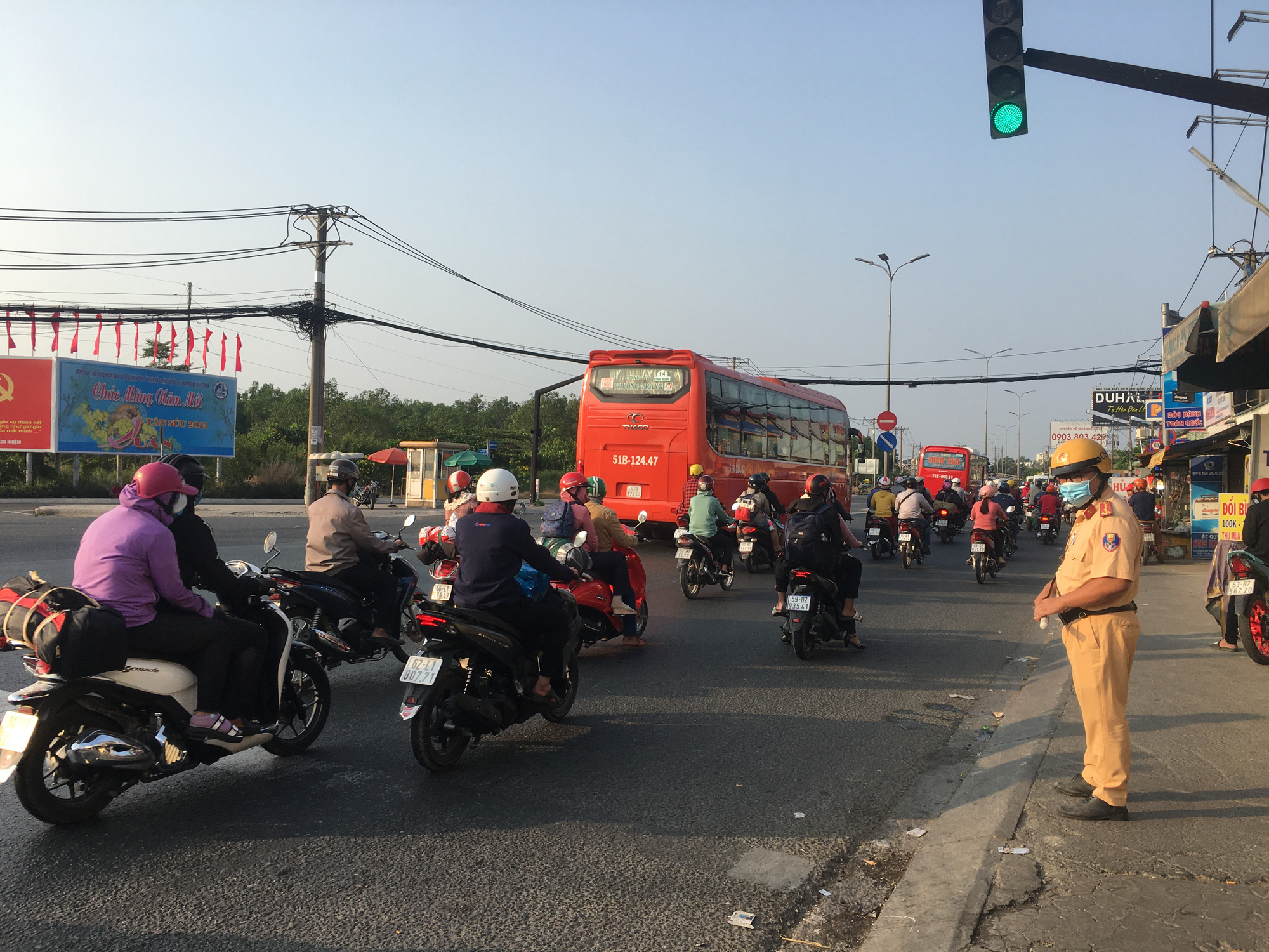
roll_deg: -0.8
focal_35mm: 29
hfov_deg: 61.7
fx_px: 1063
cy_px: 476
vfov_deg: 48.2
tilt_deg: +0.8
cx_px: 634
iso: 25
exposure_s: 1/739
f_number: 2.2
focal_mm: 4.15
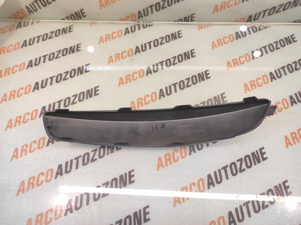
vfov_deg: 74.7
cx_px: 150
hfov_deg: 91.1
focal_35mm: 17
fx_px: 148
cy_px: 112
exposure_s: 1/33
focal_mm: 4.74
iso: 202
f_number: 1.79
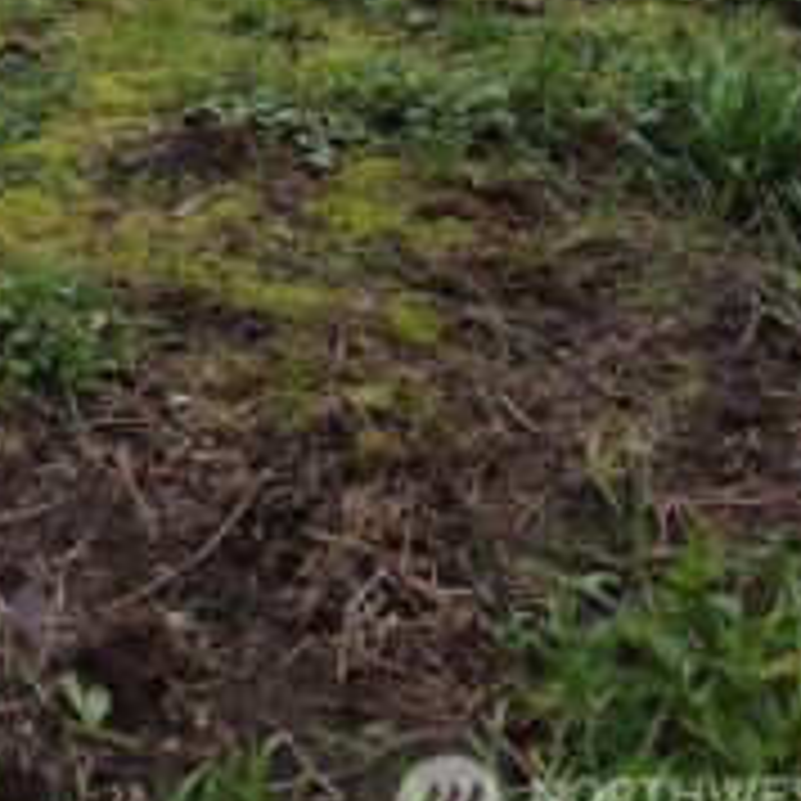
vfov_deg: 23.8
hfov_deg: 26.7
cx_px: 4
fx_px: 1597
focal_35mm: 61
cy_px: -313
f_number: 1.8
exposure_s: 1/734
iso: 80
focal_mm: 5.4
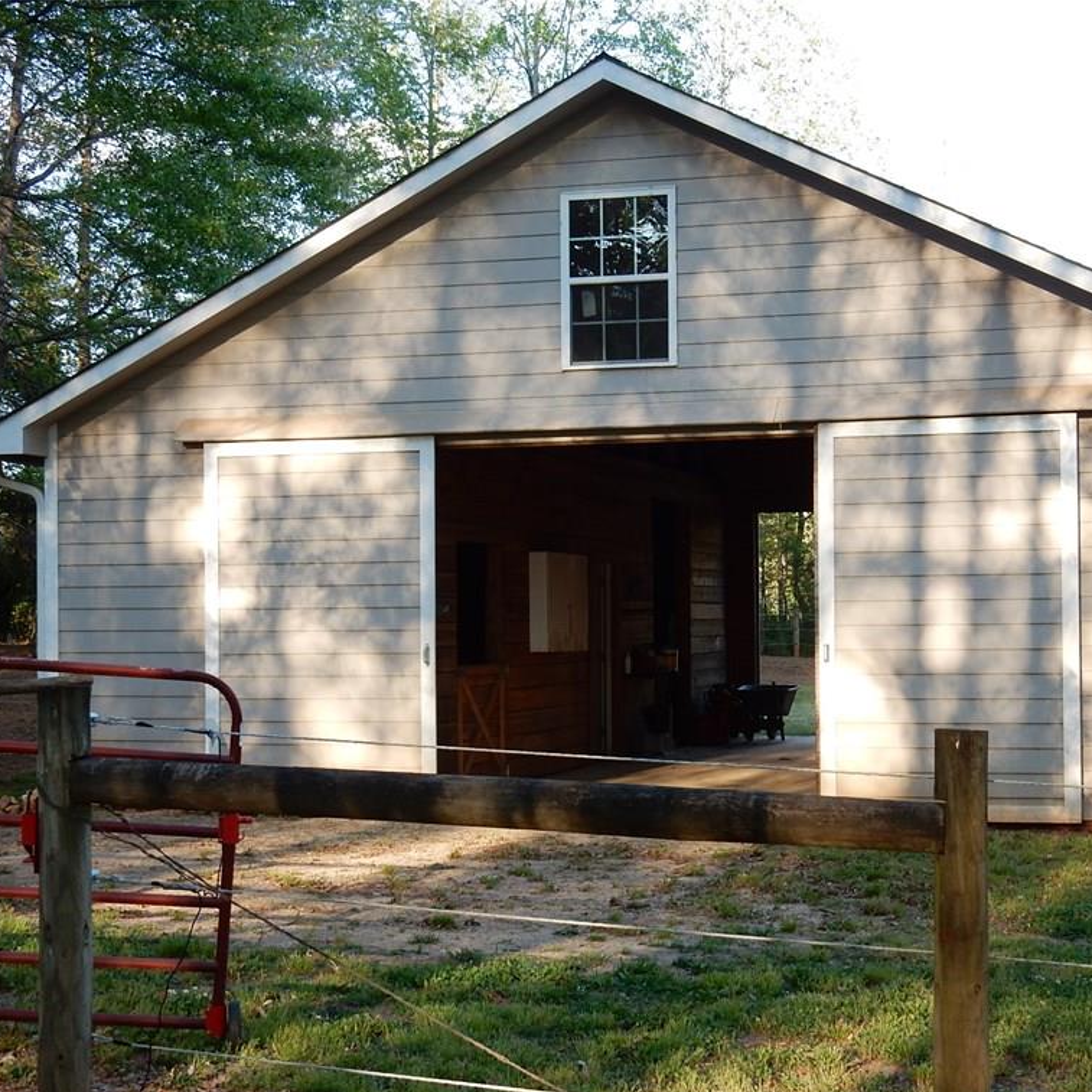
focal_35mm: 61
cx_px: 659
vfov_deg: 28.2
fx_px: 2177
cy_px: 552
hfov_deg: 28.1
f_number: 4.5
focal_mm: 9
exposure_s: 1/100
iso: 125
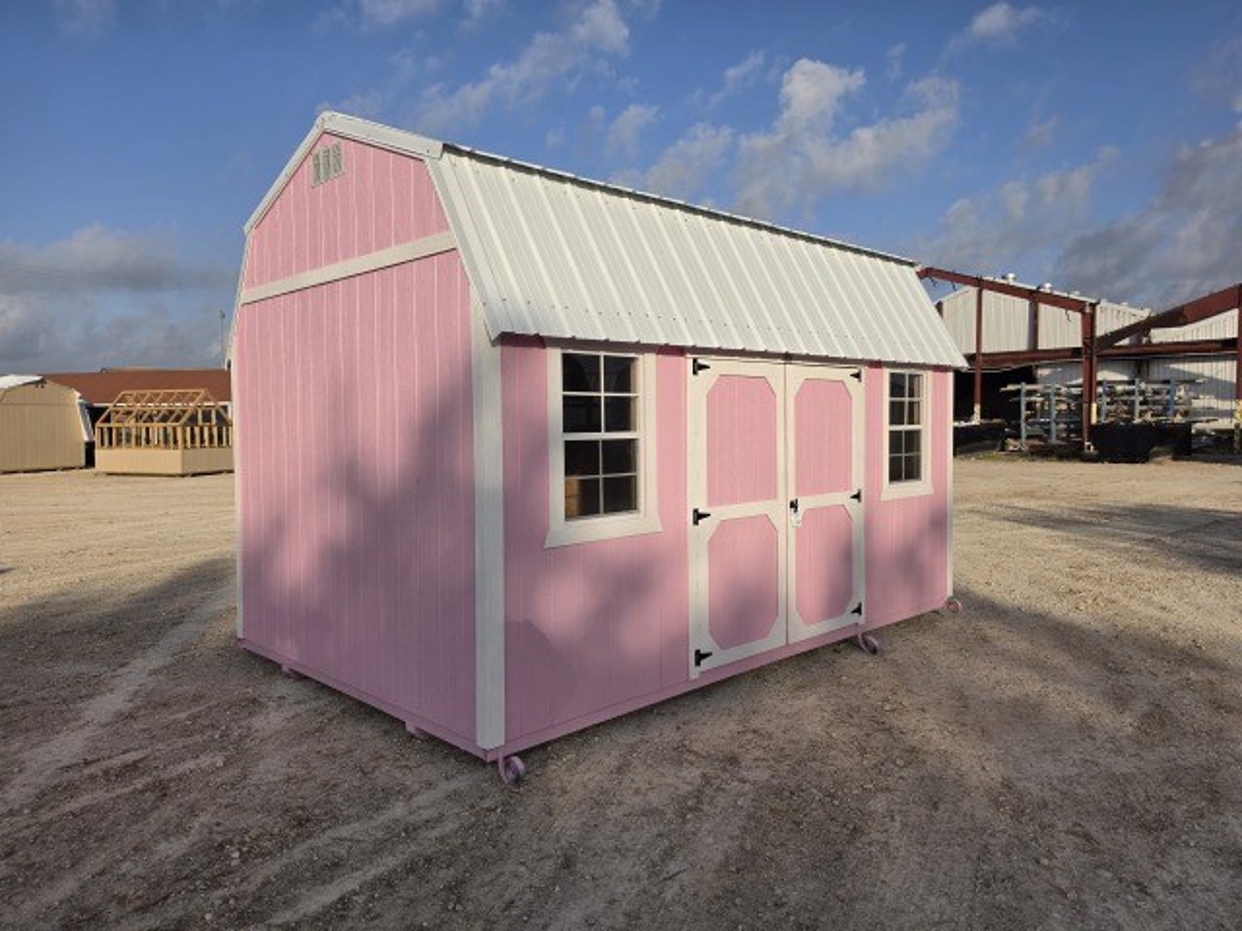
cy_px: 466
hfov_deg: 73.9
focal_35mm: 23
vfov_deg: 58.9
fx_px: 825
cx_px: 621
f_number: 1.4
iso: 50
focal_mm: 6.5
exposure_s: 1/7939
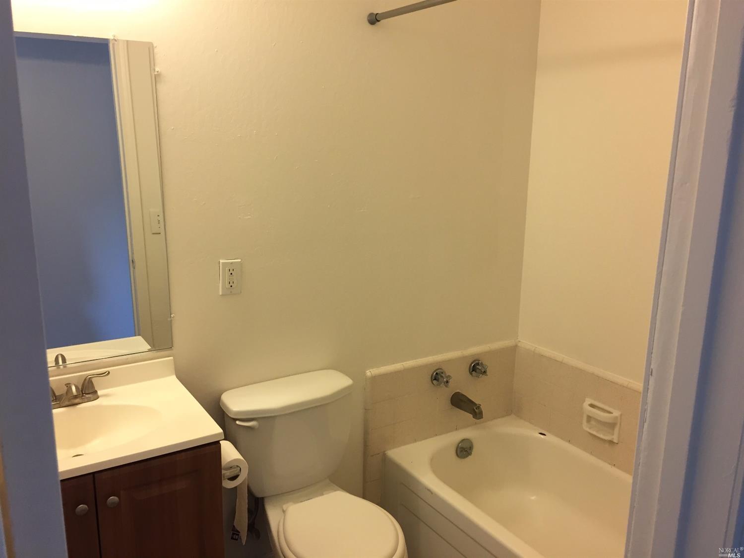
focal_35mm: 29
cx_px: 372
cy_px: 279
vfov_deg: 48.2
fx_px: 623
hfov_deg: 61.7
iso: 80
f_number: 2.2
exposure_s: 1/30
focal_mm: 4.15
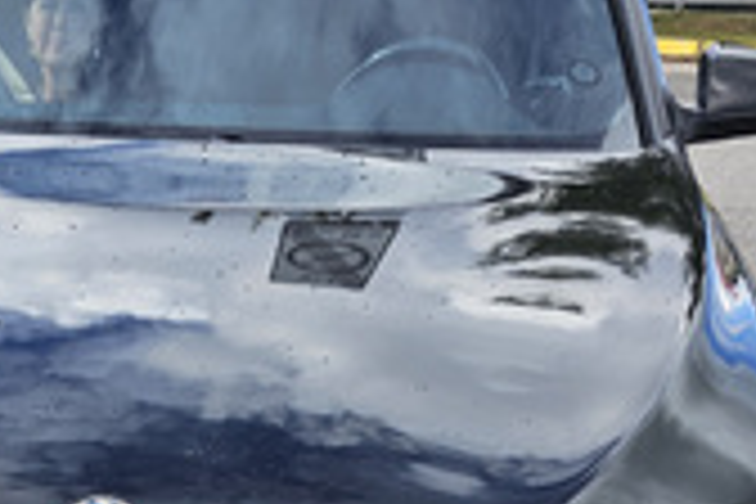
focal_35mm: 71
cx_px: 56
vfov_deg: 14.5
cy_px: 1120
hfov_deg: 27.3
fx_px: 1491
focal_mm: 6.3
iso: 10
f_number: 1.7
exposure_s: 1/299
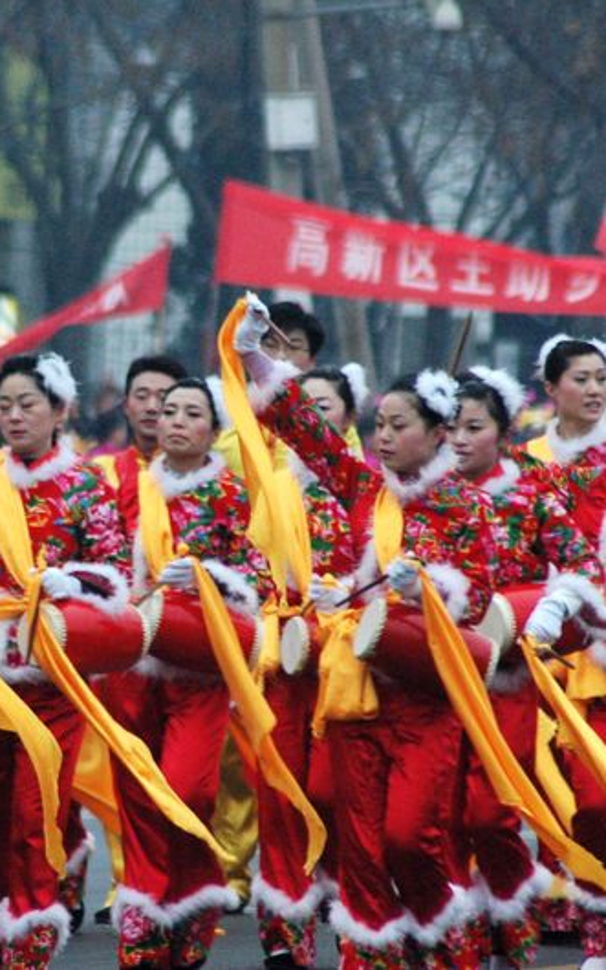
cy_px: 485
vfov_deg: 3.0
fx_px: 18296
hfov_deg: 1.9
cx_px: 112
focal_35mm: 692
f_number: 6.3
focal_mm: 300
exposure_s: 1/125
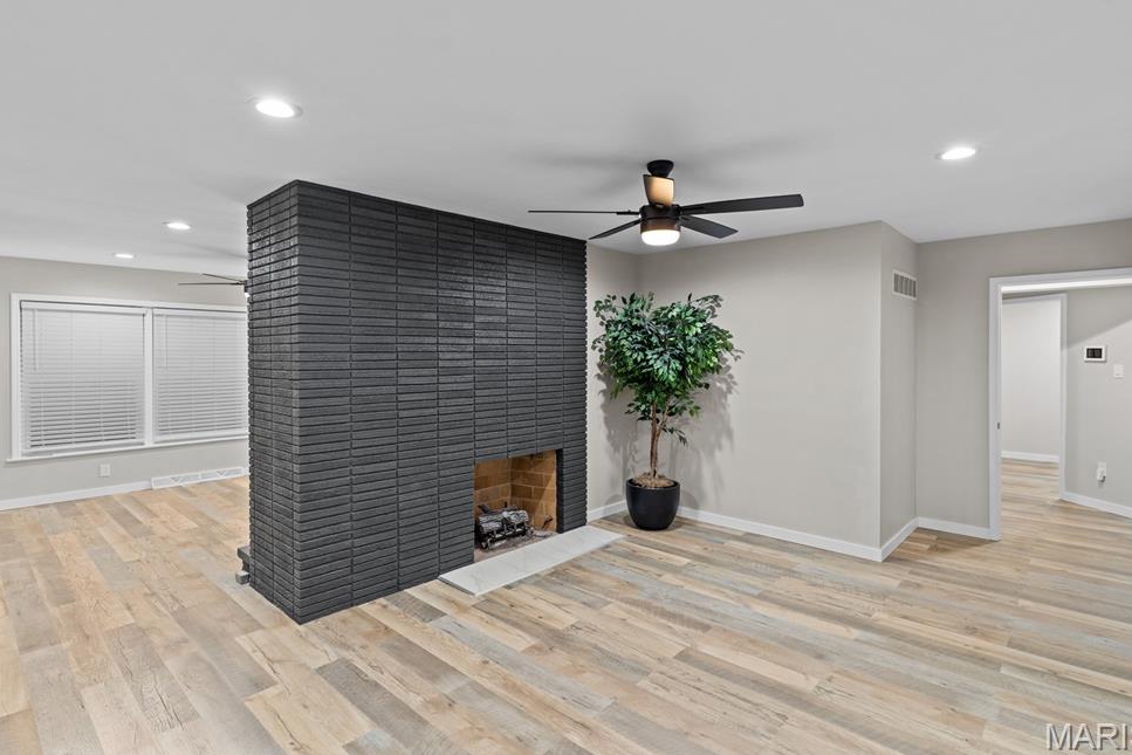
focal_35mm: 18
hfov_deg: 90.0
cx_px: 563
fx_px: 566
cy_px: 362
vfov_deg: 67.4
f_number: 8
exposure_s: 1/4
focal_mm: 17
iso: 800
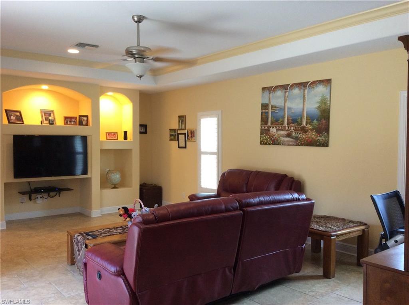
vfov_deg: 44.0
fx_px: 377
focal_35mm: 32
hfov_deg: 56.9
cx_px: 204
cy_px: 152
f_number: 2.4
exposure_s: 1/24
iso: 125
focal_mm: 3.3
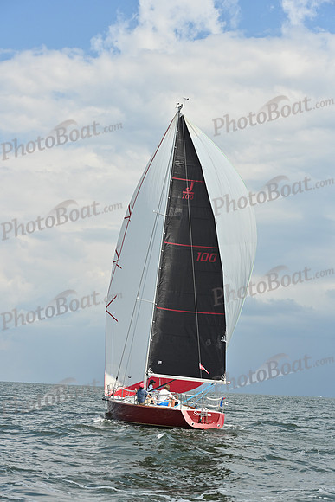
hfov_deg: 19.5
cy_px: 251
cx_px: 168
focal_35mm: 70
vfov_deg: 28.8
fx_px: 976
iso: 320
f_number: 7.1
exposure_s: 1/1600
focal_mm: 70
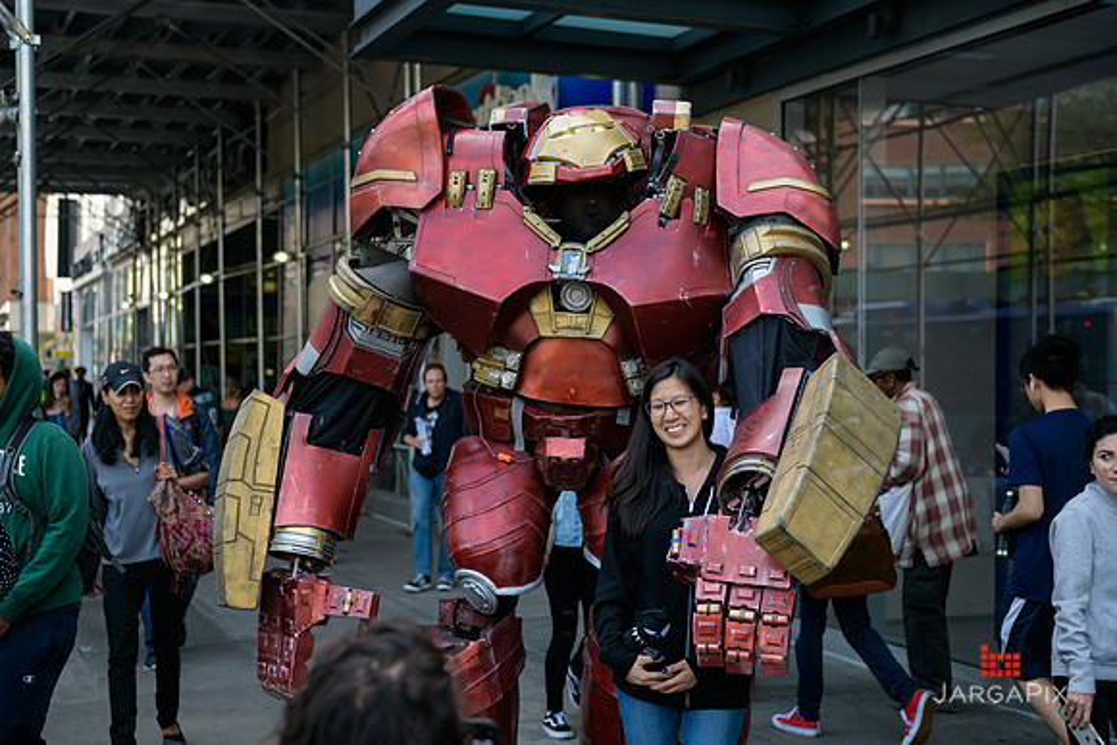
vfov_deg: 26.0
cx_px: 558
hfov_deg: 38.2
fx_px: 1614
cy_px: 372
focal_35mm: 52
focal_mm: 52
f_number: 3.2
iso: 200
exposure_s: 1/1250
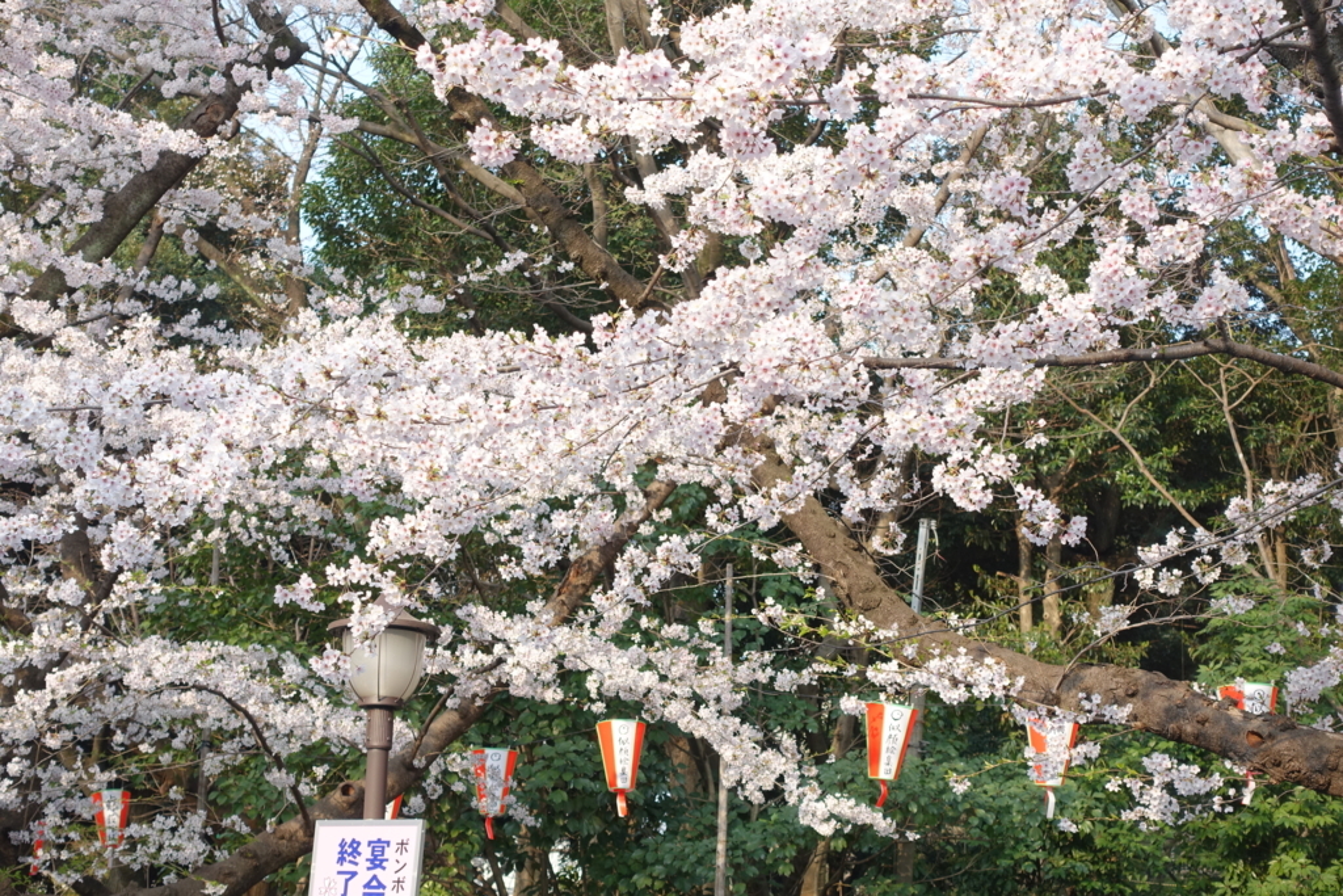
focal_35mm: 70
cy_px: 448
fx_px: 2612
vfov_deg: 19.5
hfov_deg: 28.8
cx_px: 672
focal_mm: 25.7
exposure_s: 1/250
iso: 125
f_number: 4
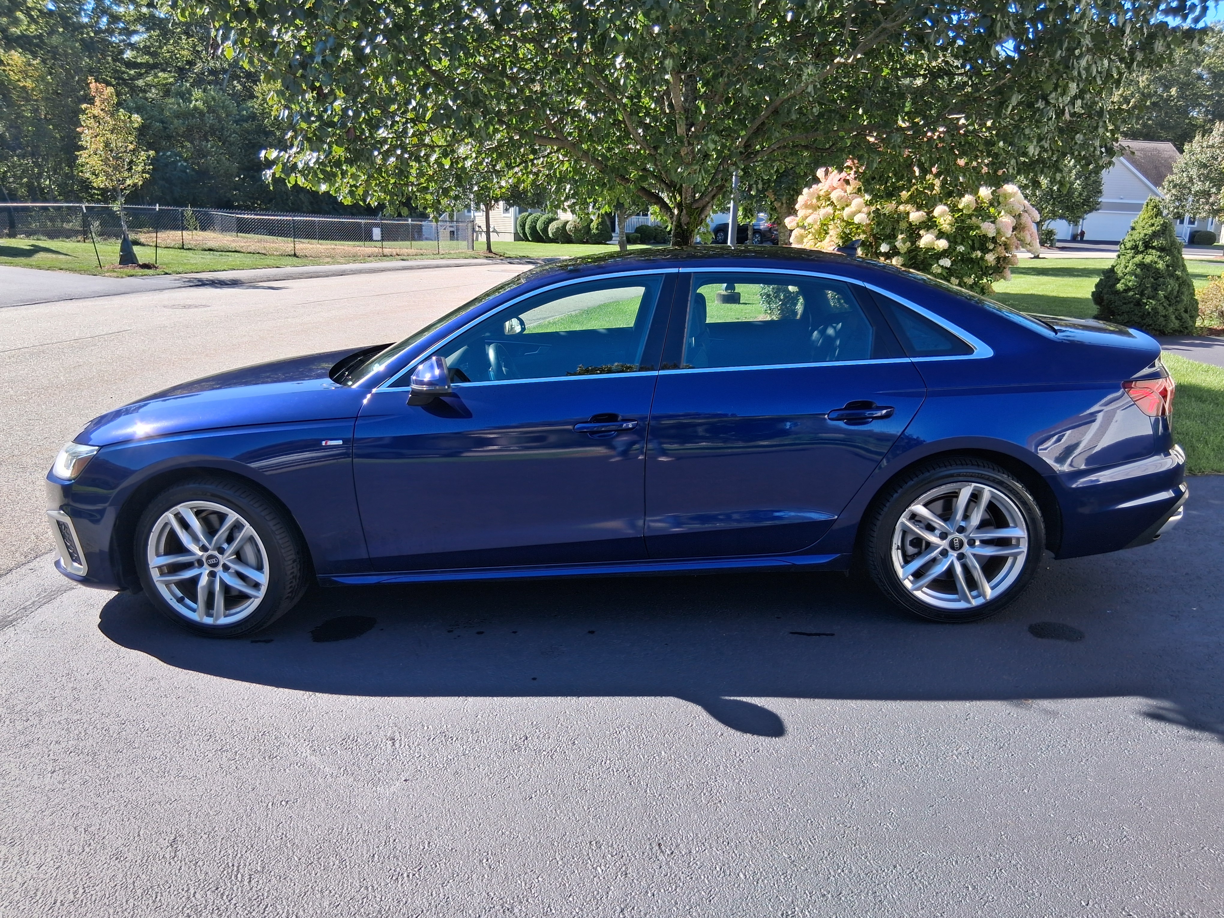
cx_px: 612
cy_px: 459
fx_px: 919
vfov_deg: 53.1
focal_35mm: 26
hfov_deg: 67.3
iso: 25
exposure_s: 1/219
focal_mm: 3.98
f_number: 1.8
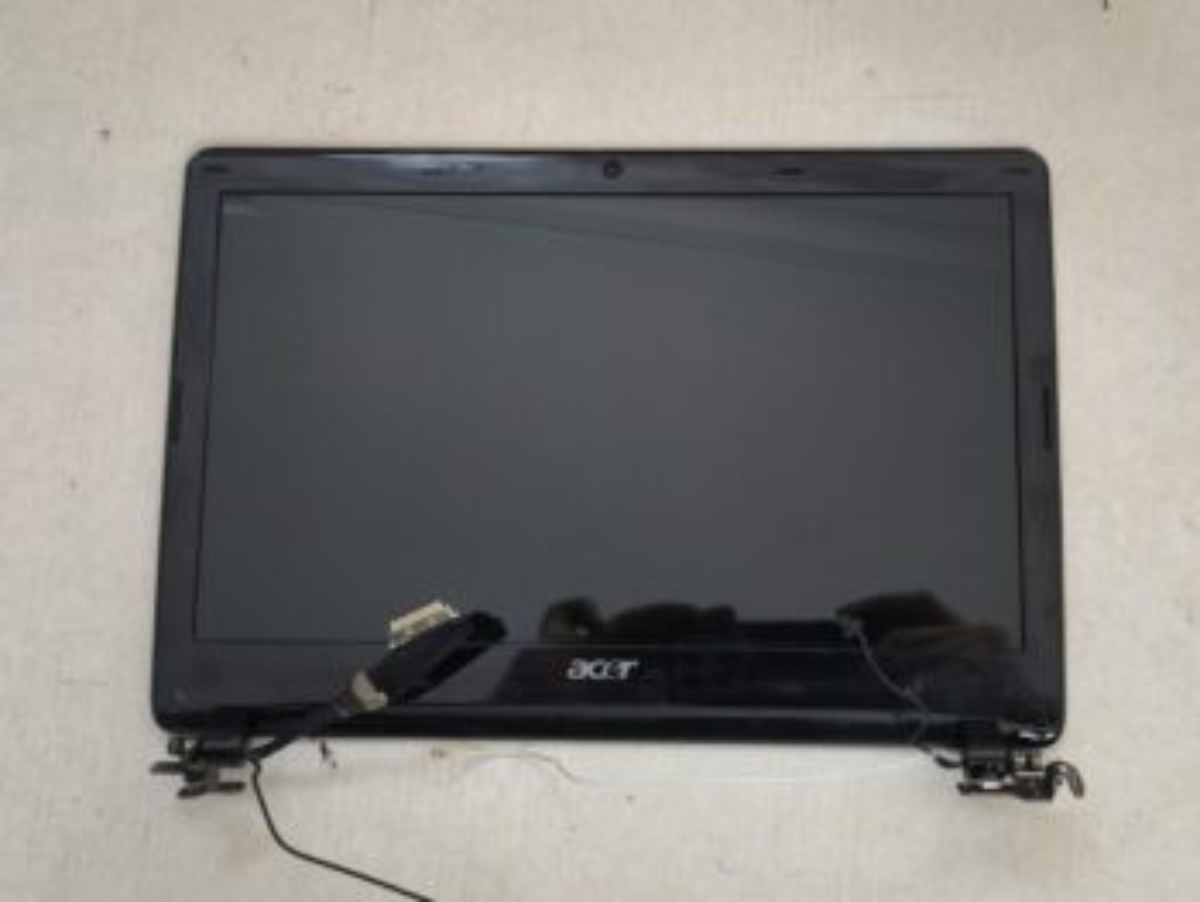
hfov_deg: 52.6
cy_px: 451
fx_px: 1214
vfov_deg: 40.7
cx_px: 600
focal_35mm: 35
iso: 400
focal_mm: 6.57
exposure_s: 1/50
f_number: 1.6
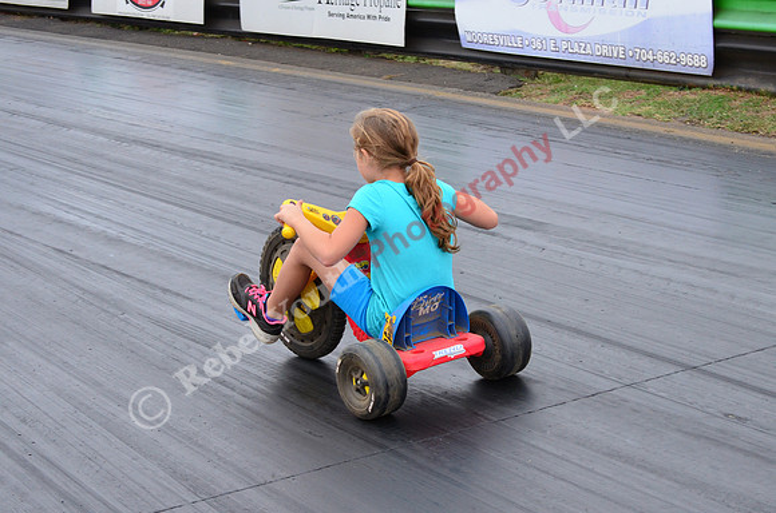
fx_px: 1774
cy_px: 256
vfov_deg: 16.5
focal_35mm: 82
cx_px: 388
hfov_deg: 24.7
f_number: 11
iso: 1000
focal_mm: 55
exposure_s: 1/500
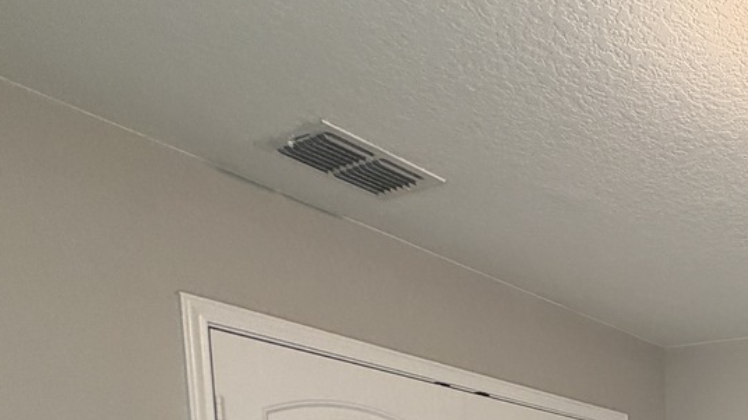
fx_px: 813
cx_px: 879
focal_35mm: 41
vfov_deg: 22.5
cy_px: 666
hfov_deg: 38.1
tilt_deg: -5.7
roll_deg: +0.0
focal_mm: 2.22
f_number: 2.2
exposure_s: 1/60
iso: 250
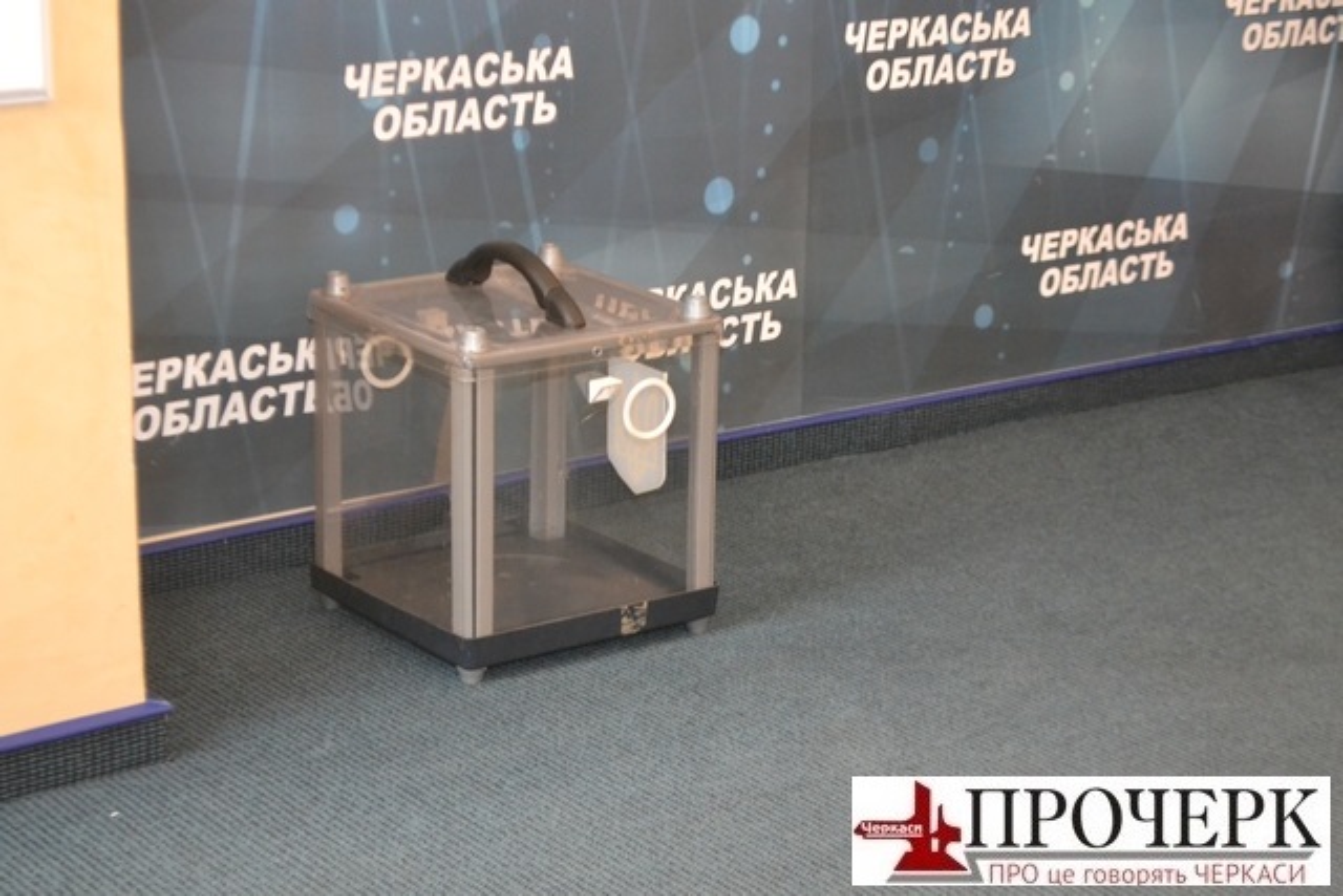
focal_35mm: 82
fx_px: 3078
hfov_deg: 24.6
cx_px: 672
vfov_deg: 16.6
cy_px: 448
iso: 3200
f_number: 5.6
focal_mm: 55
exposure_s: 1/60
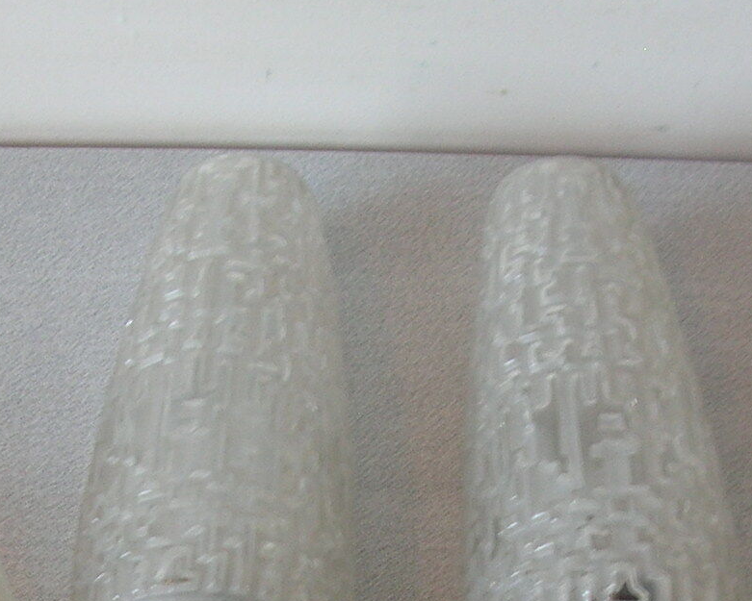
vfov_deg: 15.0
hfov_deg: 19.2
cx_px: 388
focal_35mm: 100
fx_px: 2226
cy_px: 666
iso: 50
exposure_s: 1/8.1
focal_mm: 5.8
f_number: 2.8
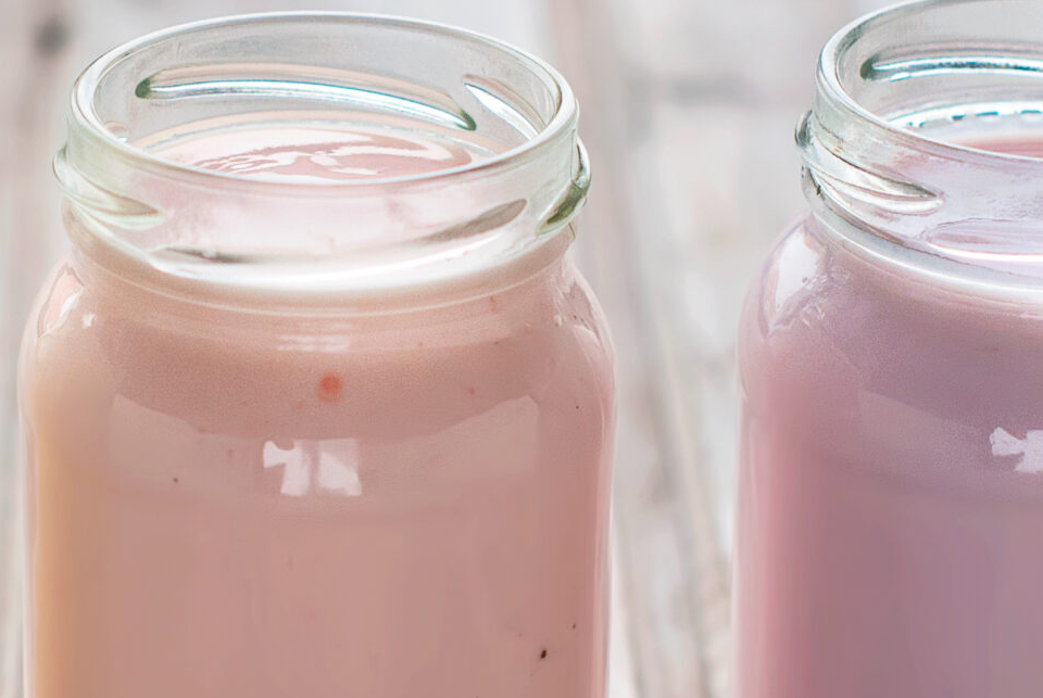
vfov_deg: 6.9
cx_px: 185
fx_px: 5802
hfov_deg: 10.2
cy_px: 313
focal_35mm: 200
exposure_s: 1/250
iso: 200
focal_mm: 50
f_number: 4.5
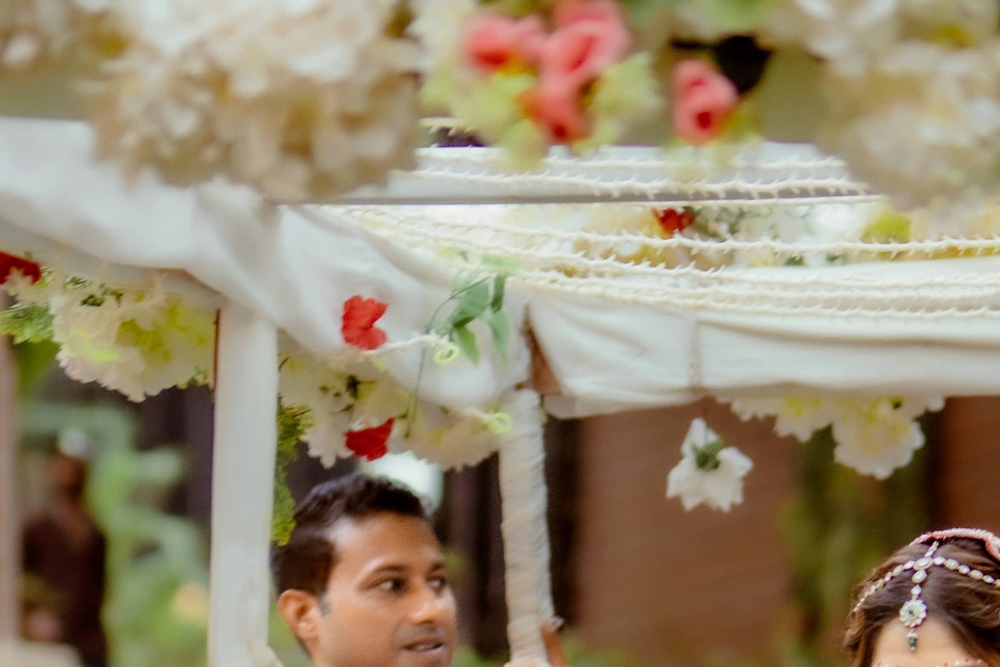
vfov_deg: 7.8
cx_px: 783
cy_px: 1060
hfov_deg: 11.9
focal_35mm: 172
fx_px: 4778
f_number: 1.4
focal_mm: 50
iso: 1000
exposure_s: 1/200
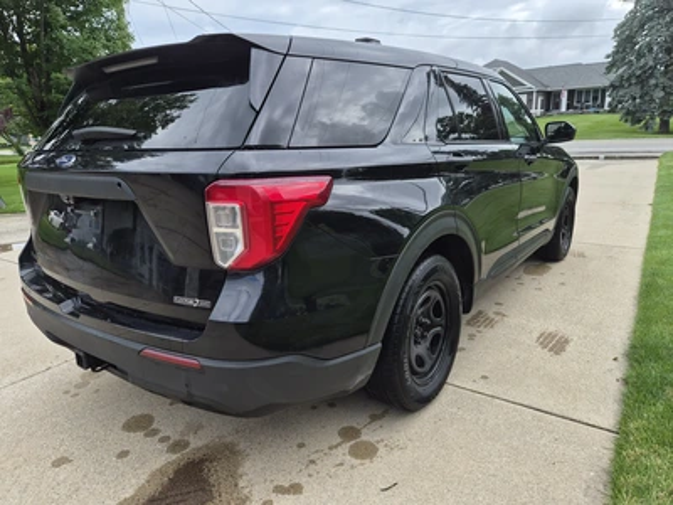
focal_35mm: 23
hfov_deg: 73.9
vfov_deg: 58.9
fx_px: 447
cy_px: 252
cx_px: 336
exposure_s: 1/2080
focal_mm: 5.4
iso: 80
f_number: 1.8
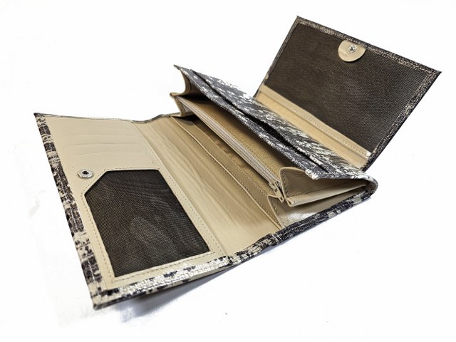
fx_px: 303
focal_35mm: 23
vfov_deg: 58.9
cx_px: 228
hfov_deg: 73.9
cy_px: 171
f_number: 1.7
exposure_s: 1/105
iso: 10
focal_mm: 6.3
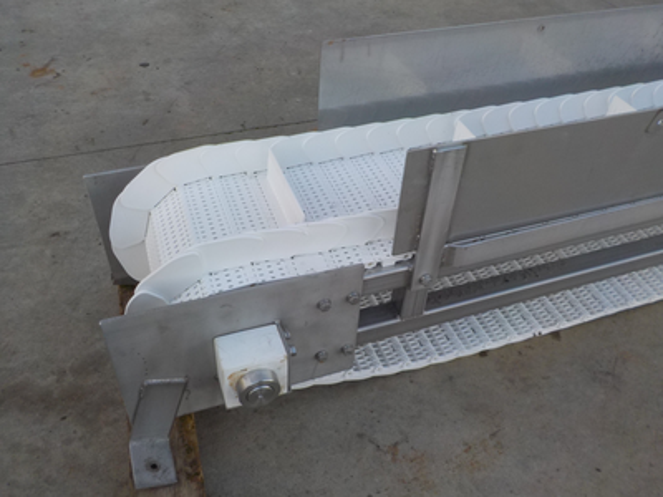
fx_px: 575
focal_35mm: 30
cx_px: 332
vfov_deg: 46.8
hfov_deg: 60.0
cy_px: 248
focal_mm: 4.1
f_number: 3.3
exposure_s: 1/160
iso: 125
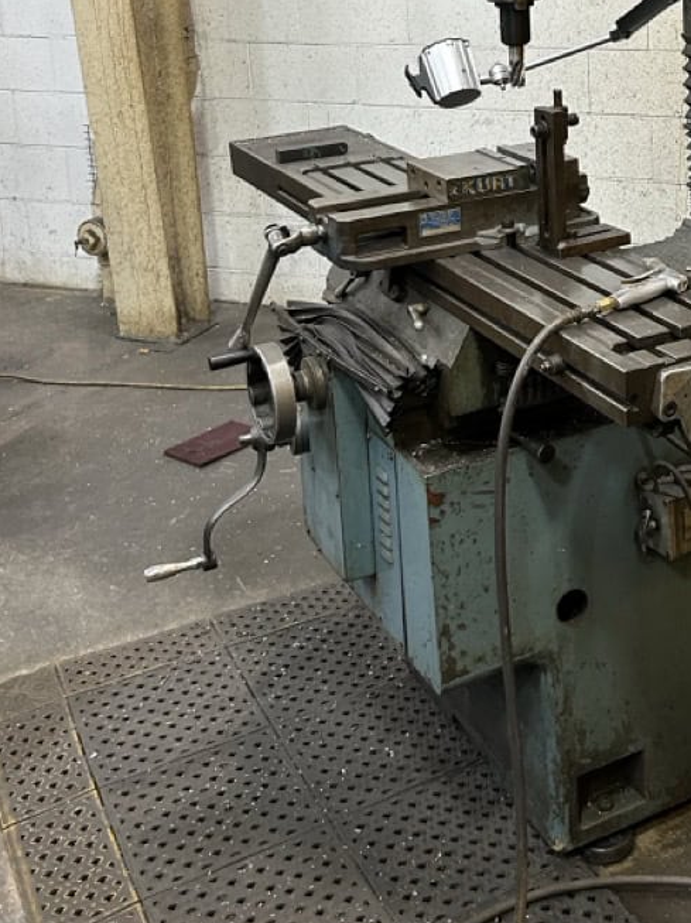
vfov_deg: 35.9
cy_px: 144
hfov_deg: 27.6
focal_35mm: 51
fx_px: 1359
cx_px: 608
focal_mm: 5.7
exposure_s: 1/60
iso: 200
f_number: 1.5
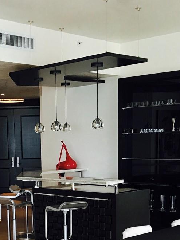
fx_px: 472
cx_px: 49
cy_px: 206
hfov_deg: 21.5
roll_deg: +0.9
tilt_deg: -7.9
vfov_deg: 27.7
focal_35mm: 68
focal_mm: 3.99
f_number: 1.8
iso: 20
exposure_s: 1/40
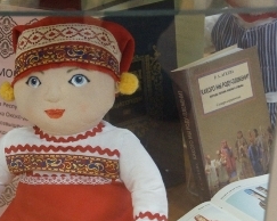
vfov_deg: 13.1
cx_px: 43
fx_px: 957
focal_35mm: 117
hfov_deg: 16.3
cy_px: 168
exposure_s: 1/60
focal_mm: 45
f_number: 4.5
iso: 2500
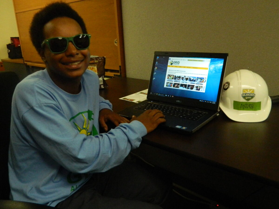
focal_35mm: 31
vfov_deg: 45.4
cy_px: 104
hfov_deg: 58.4
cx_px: 140
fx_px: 250
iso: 800
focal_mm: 5.6
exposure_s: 1/80
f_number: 3.2
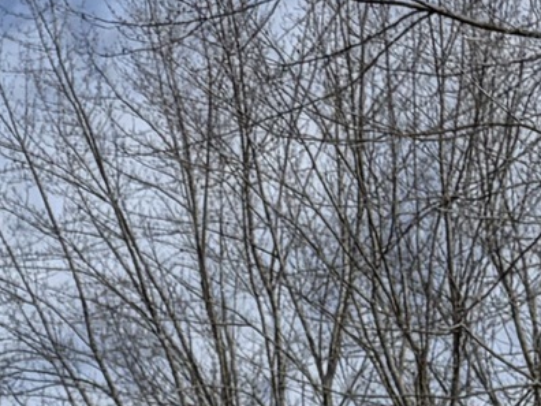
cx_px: -526
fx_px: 2907
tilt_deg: +2.9
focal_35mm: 186
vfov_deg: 6.8
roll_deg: +0.0
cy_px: 1398
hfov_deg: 9.9
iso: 80
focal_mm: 6.76
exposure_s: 1/7353
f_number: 1.78
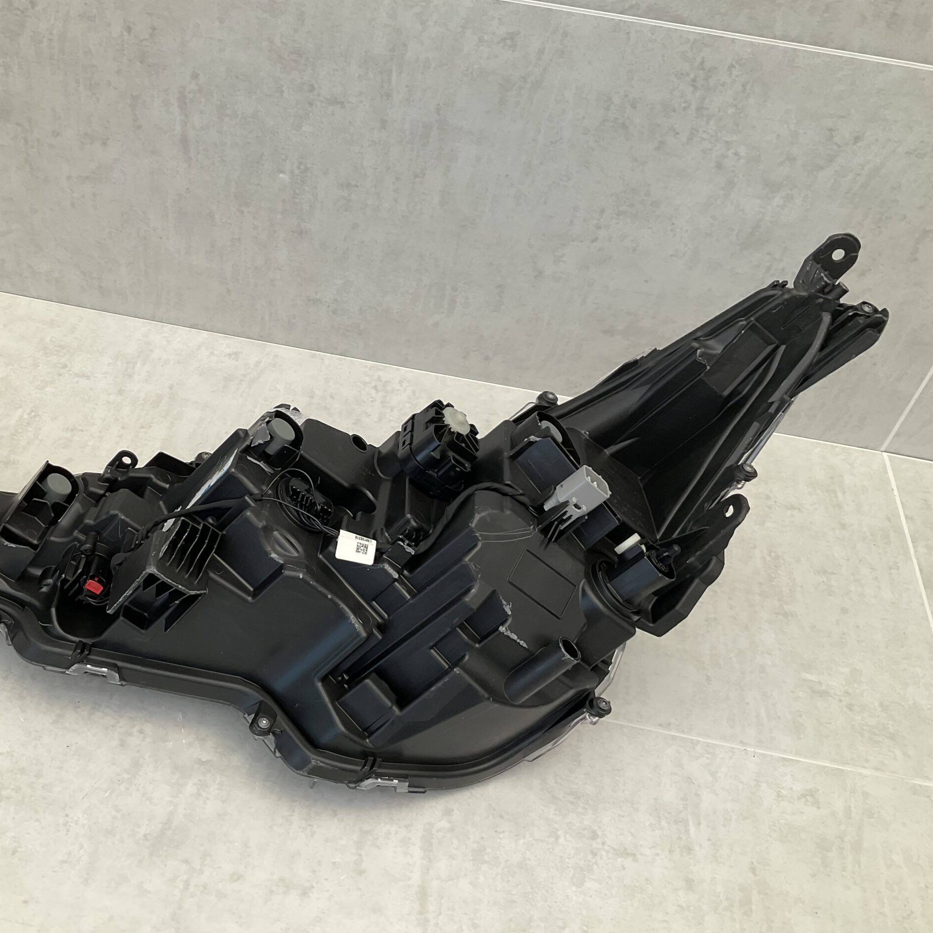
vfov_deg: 47.2
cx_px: 324
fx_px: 1067
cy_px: 472
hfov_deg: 46.6
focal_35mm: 35
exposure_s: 1/574
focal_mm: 3
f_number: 1.8
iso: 16
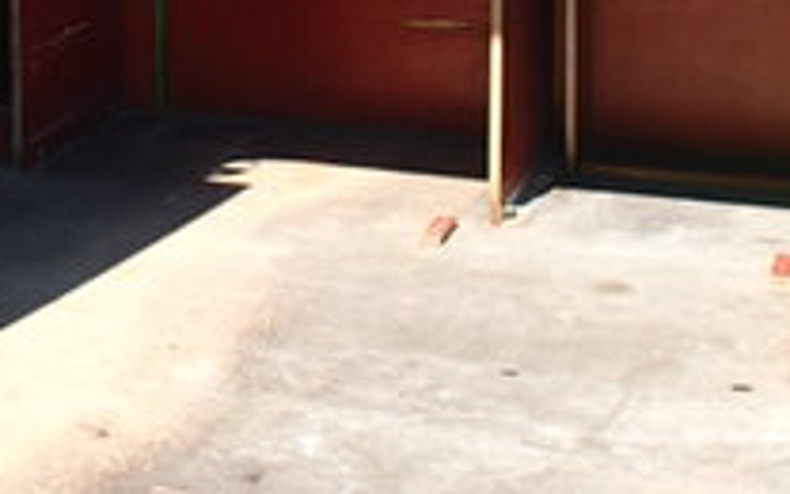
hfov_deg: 20.8
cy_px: -179
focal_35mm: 97
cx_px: 19
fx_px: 2088
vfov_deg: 13.0
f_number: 2.8
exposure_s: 1/640
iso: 100
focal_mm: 4.5
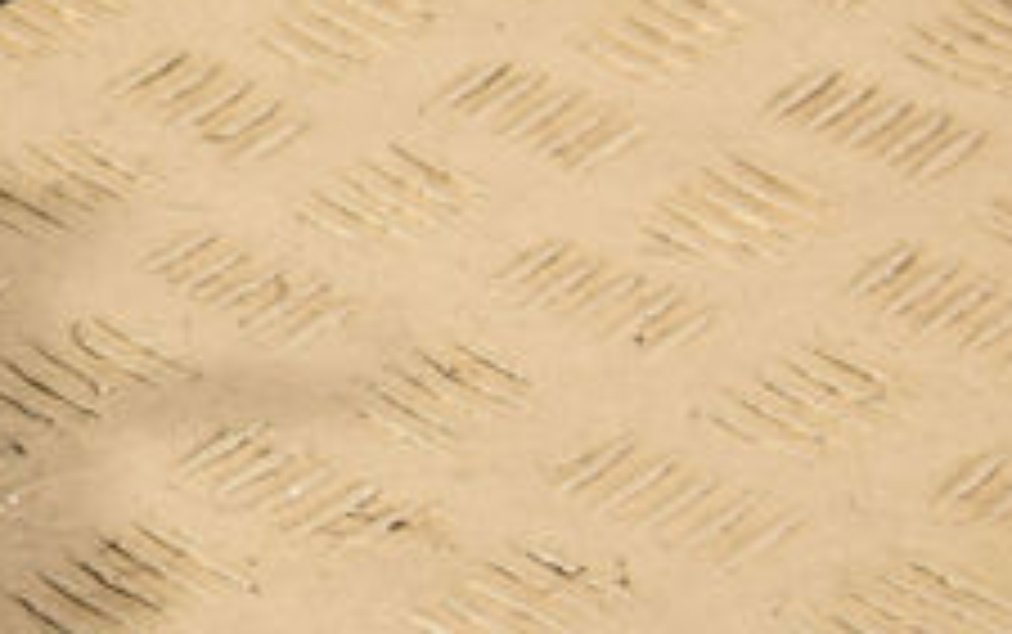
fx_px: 4803
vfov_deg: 7.5
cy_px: 45
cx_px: -301
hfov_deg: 11.7
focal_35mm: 174
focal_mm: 40
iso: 800
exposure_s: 1/160
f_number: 6.3
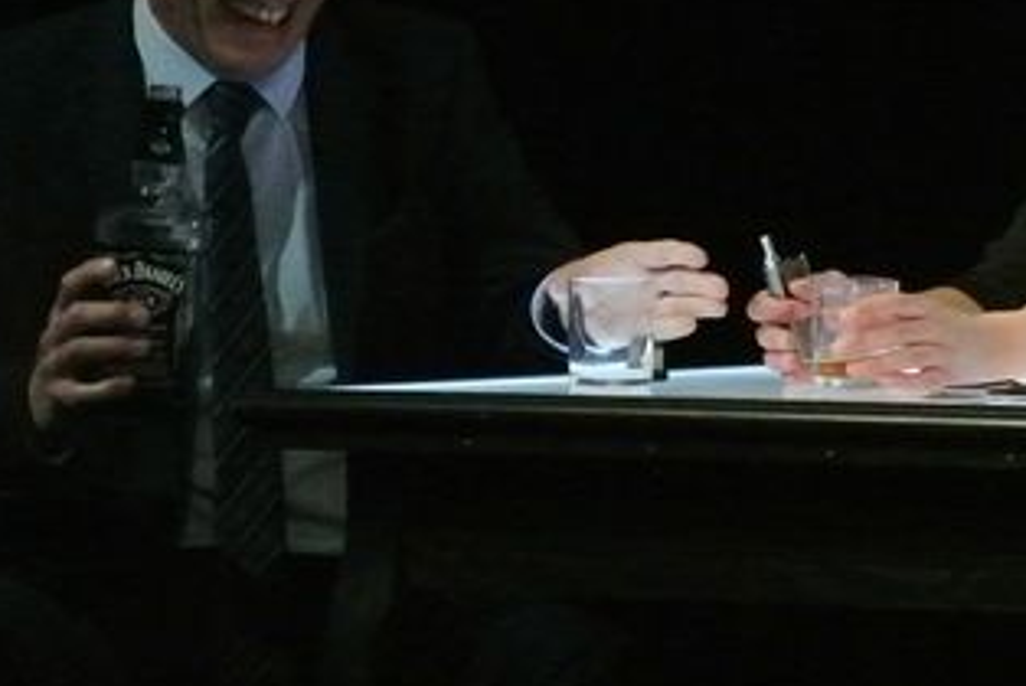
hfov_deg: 5.0
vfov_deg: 3.4
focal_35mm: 408
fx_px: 11638
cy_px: 67
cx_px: 1186
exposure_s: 1/500
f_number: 4.5
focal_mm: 59.4
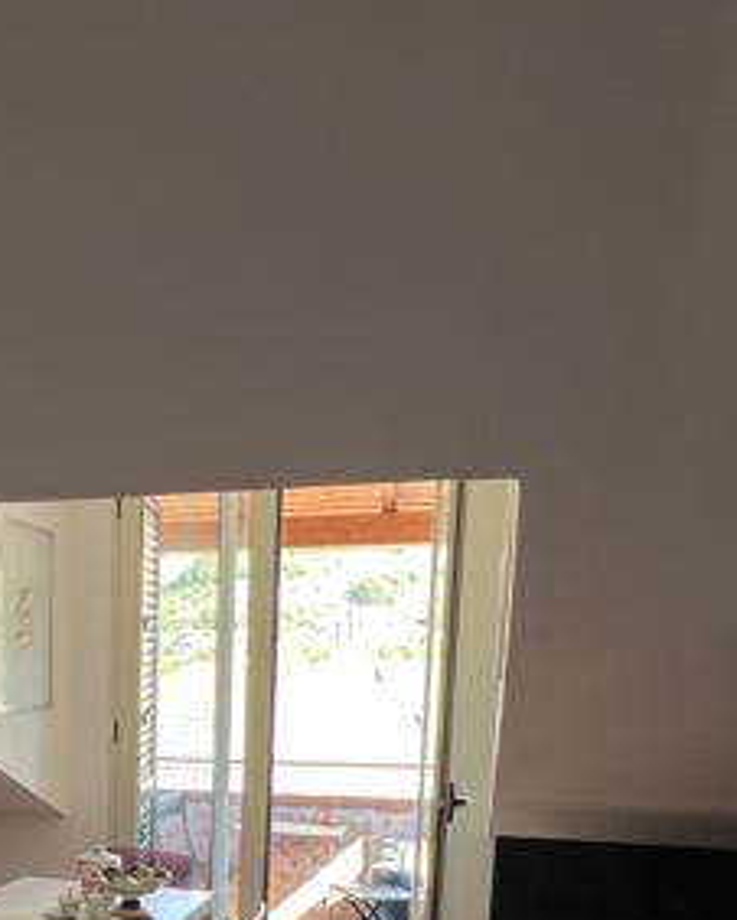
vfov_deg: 45.1
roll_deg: -0.4
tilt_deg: -9.4
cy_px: 845
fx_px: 980
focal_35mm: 36
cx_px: 85
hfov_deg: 38.6
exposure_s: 1/99
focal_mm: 1.57
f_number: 1.8
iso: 125
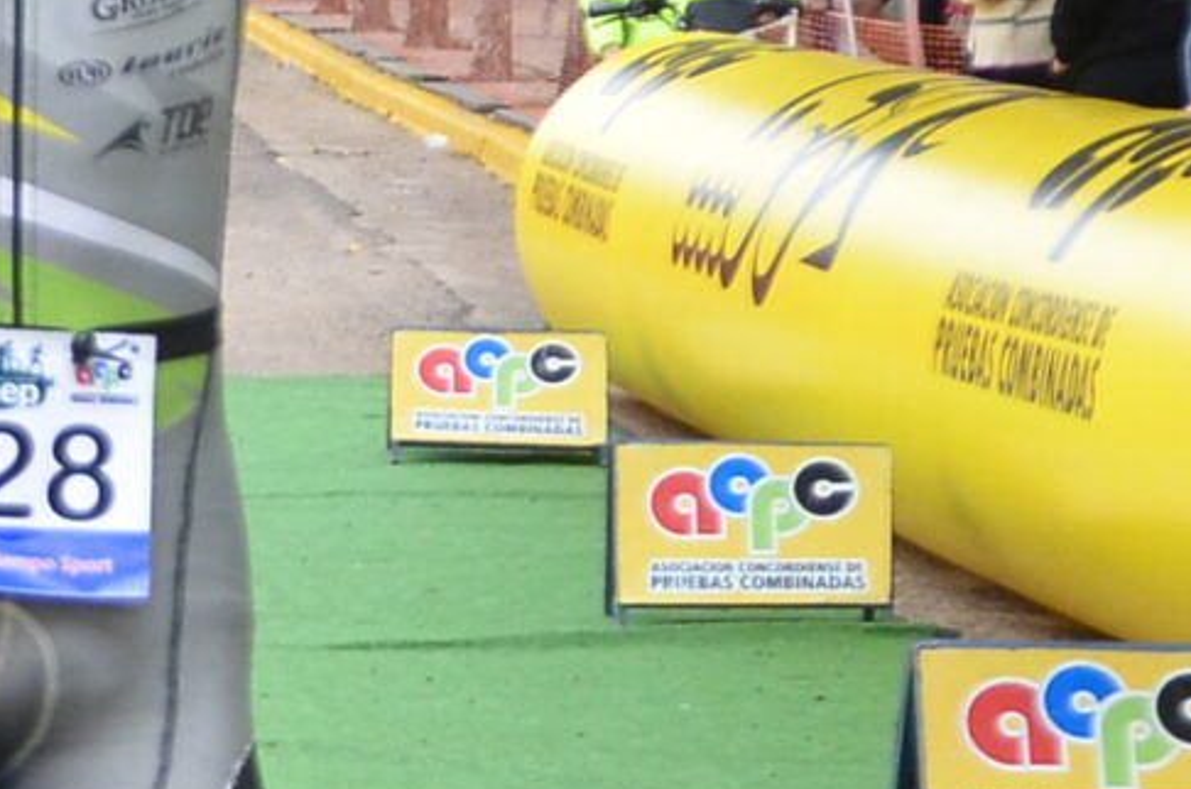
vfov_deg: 6.9
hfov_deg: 10.3
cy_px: 311
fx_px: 6526
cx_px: -25
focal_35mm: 198
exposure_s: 1/400
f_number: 4
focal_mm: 25
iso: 640
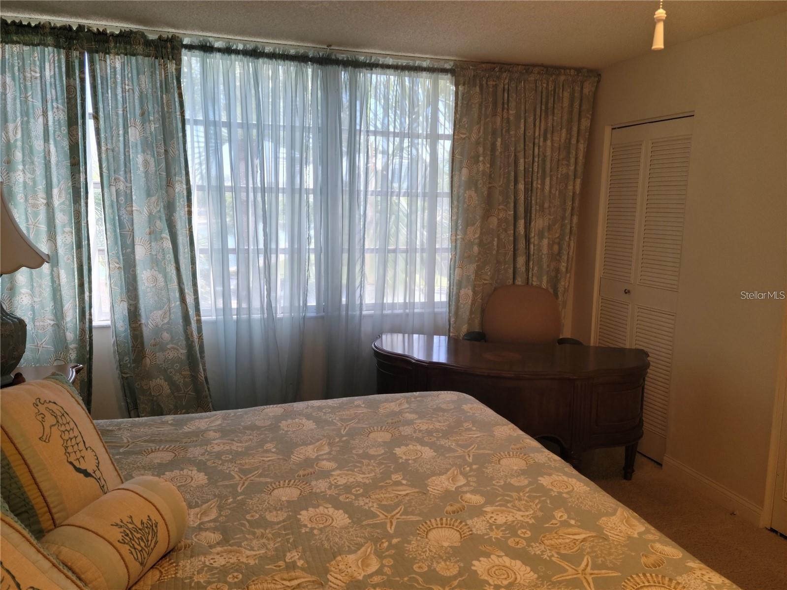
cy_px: 295
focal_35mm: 28
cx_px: 394
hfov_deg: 63.4
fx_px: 637
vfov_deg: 49.7
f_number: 2
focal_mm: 5.9
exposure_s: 1/59
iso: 80
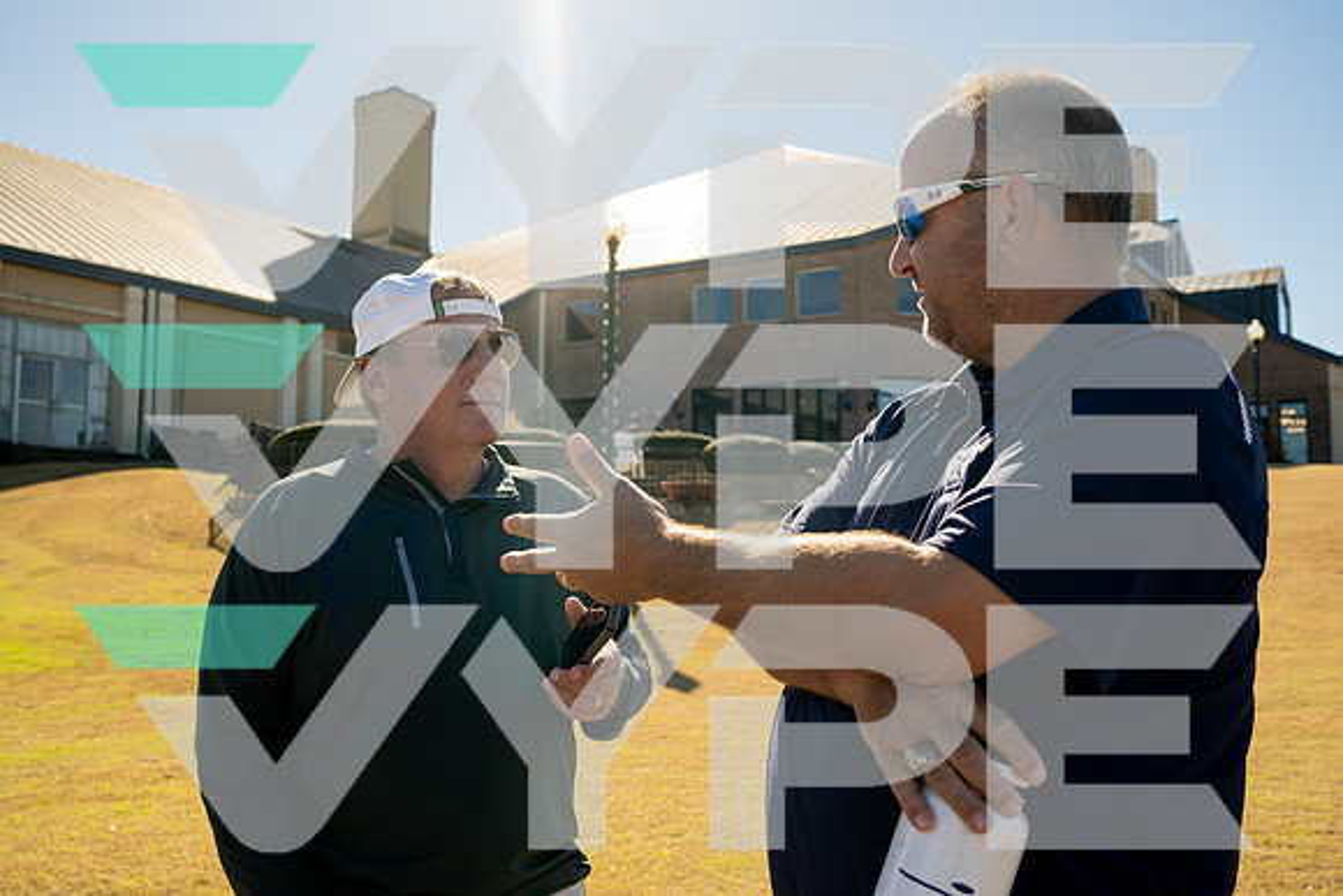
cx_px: 672
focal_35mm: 35
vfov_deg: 37.9
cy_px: 448
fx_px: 1306
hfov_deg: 54.4
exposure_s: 1/250
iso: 100
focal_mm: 35
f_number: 5.6
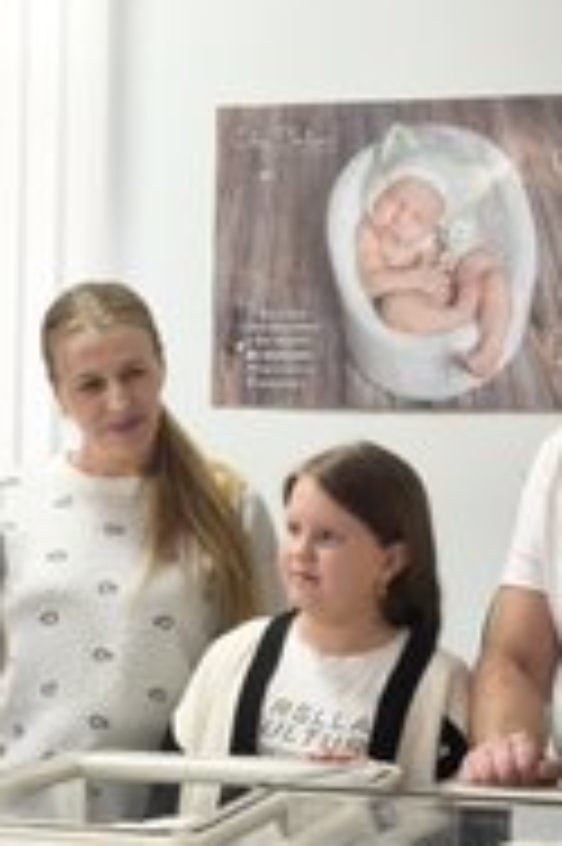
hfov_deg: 13.4
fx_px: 2393
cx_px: 216
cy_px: 504
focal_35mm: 102
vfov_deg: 20.0
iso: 250
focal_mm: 6.57
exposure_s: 1/50
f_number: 1.6
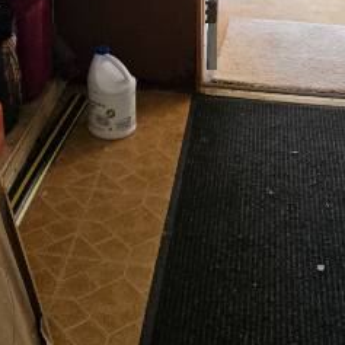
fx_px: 823
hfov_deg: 23.6
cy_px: -95
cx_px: 125
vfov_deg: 21.5
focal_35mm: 73
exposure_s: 1/120
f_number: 1.7
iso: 250
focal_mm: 6.3
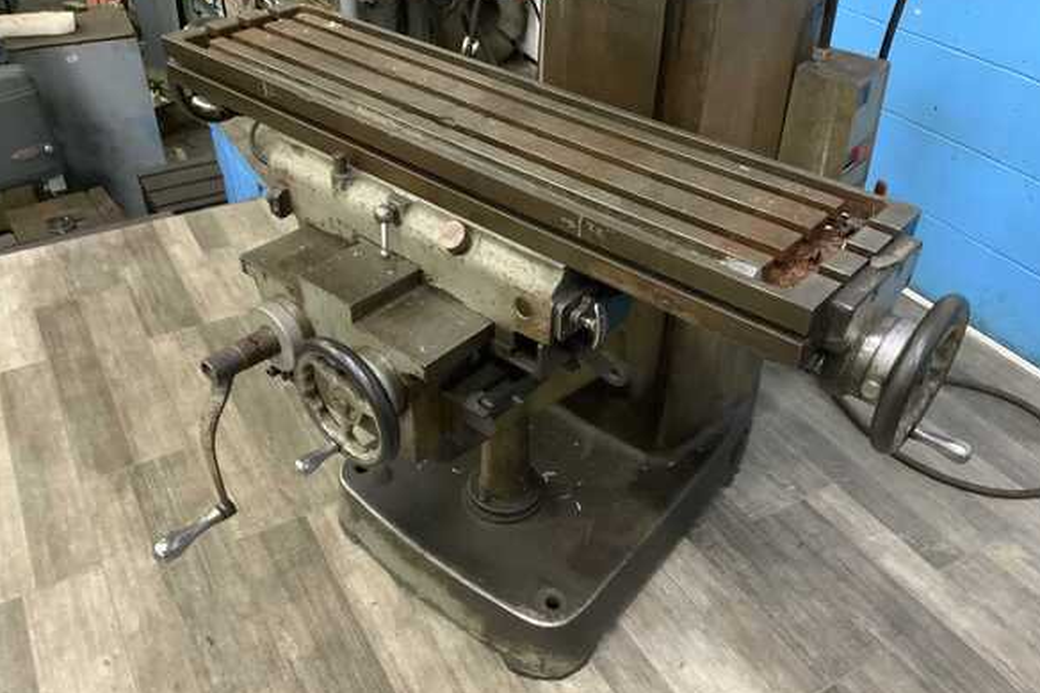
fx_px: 895
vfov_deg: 42.3
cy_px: 376
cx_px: 516
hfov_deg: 60.3
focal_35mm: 31
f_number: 1.8
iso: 250
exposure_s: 1/40
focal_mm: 3
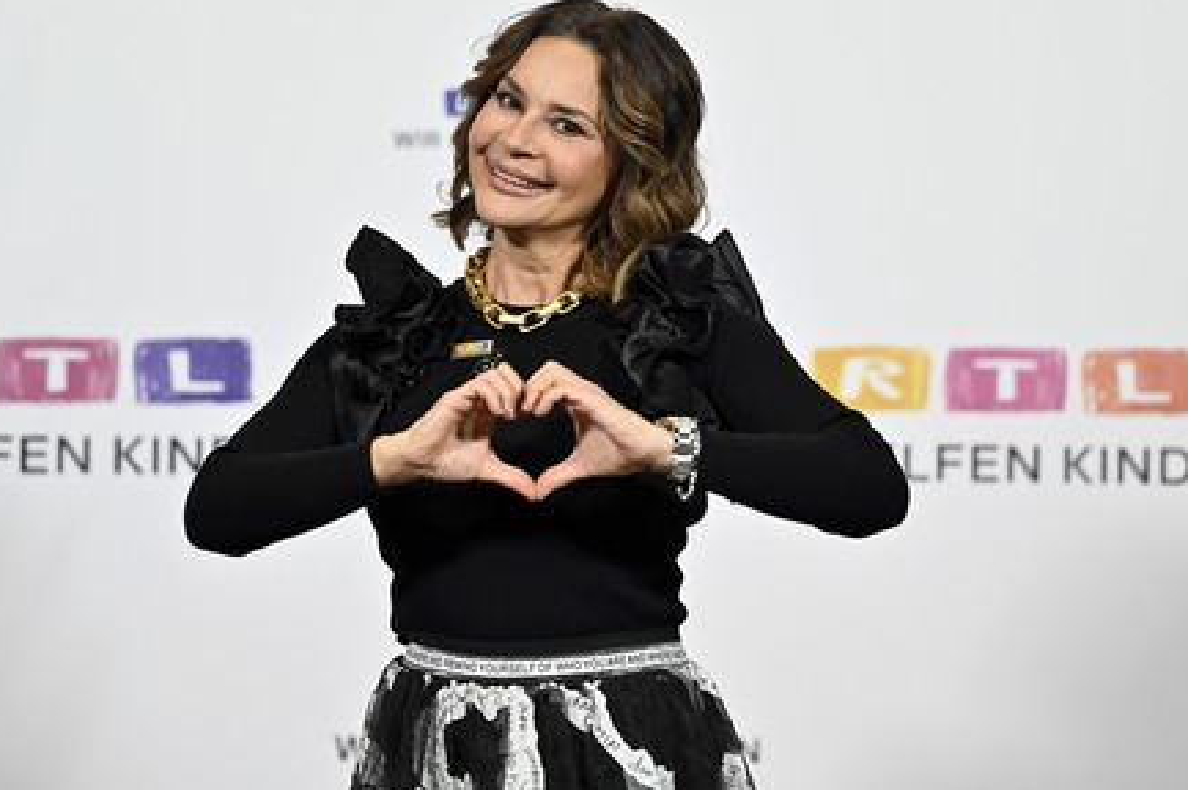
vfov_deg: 13.9
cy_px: 381
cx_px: 602
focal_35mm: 98
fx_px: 3231
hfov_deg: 20.8
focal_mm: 94
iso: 1000
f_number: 2.8
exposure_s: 1/640
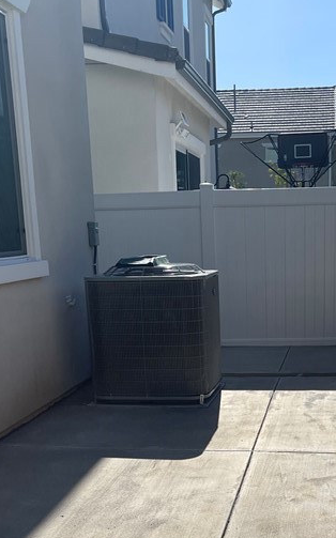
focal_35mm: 54
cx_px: 251
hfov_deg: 23.7
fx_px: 792
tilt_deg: -15.9
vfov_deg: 36.0
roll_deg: +0.8
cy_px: 449
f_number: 1.6
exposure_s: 1/5128
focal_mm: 5.1
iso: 32
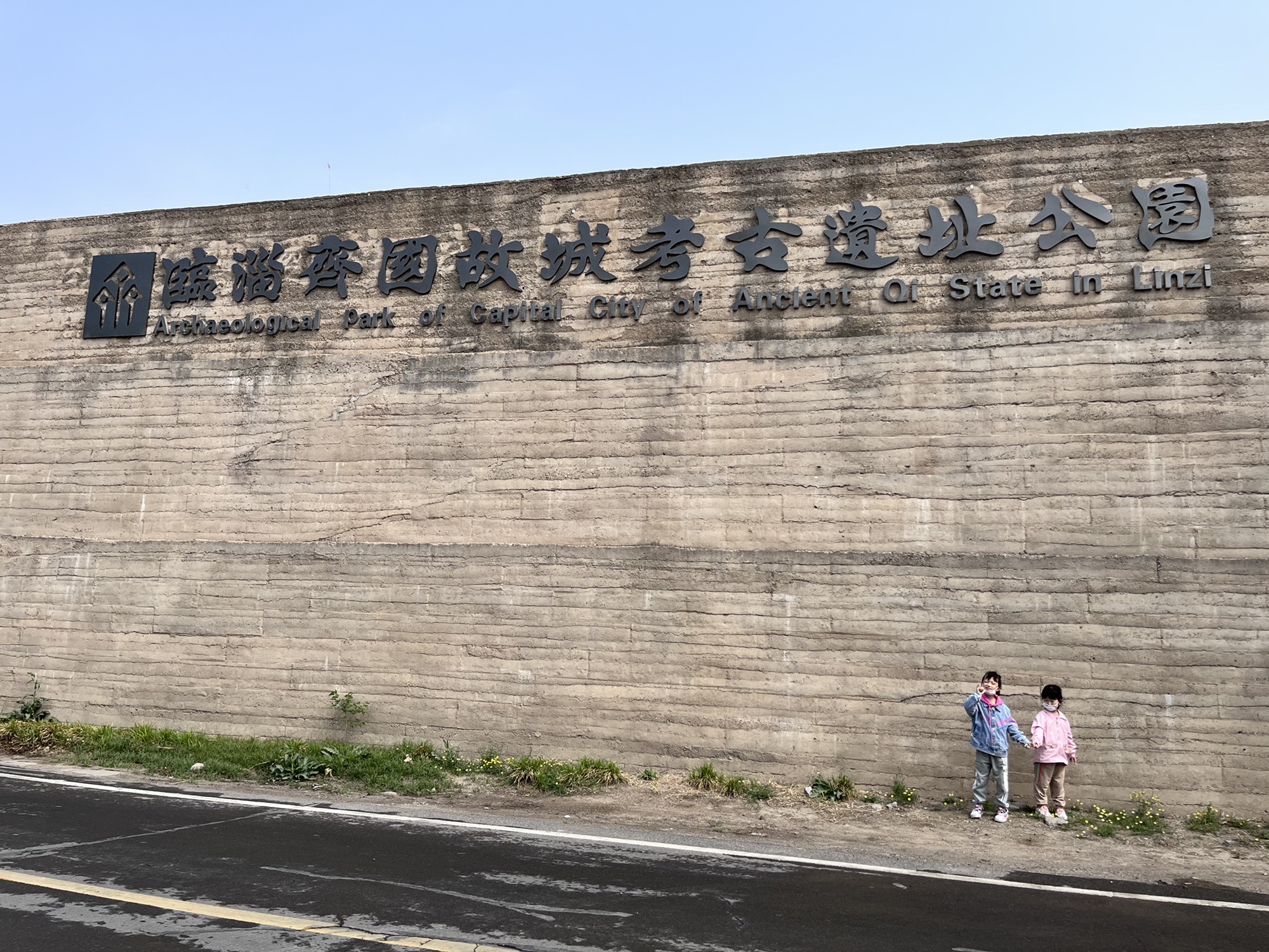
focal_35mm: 26
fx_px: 953
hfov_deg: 67.3
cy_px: 476
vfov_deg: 53.1
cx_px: 634
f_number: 1.6
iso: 50
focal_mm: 5.1
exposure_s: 1/3521
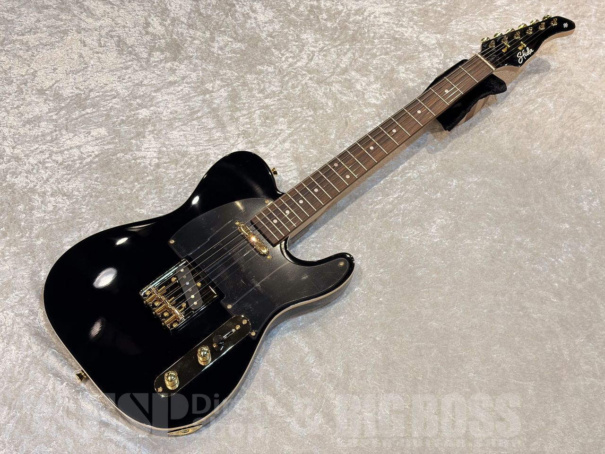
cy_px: 227
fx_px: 909
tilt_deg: -62.1
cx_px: 302
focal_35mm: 52
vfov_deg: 28.0
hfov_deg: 36.8
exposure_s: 1/60
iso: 80
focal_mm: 5.96
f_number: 1.6
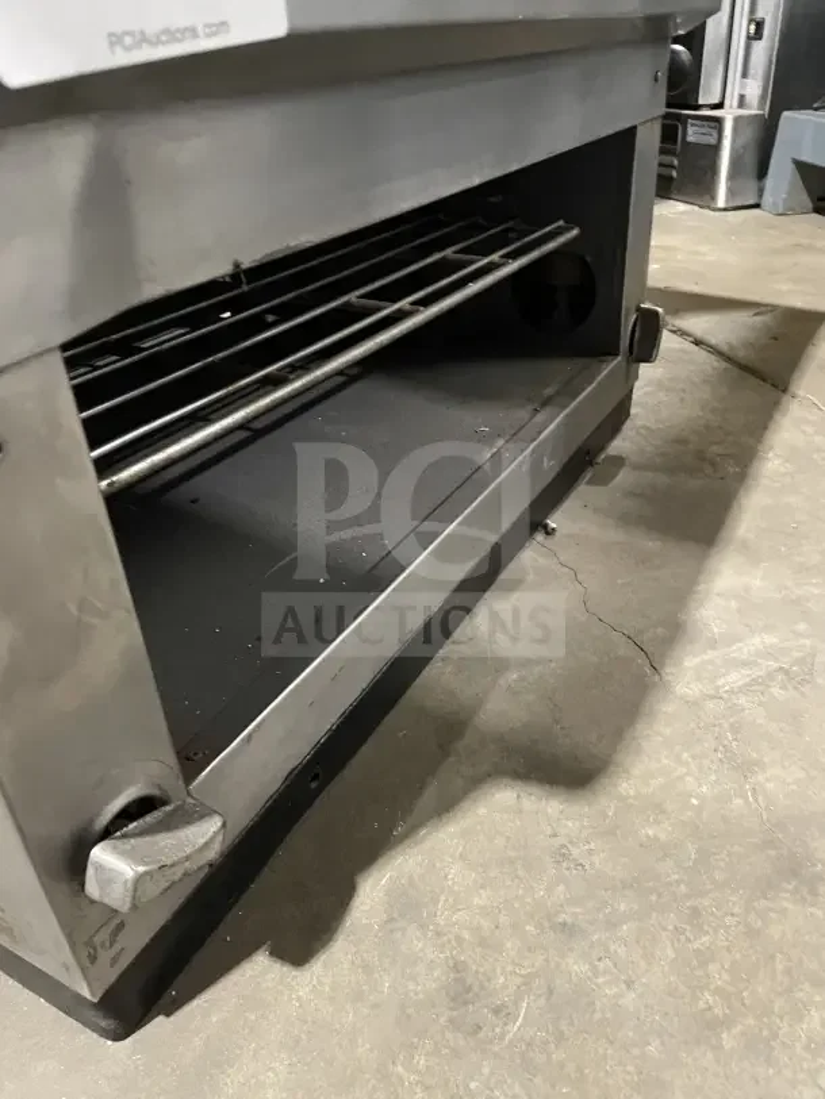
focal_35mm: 26
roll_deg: +5.3
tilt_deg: -32.0
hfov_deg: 53.1
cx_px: 412
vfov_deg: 67.3
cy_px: 550
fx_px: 826
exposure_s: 1/30
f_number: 1.6
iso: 640
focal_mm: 4.2
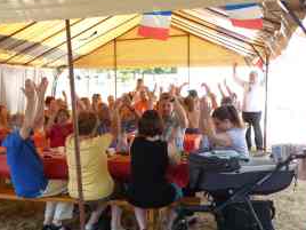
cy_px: 114
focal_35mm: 51
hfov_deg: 37.3
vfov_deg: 28.6
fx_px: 451
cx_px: 115
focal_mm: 7
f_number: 3.1
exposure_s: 1/400
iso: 400
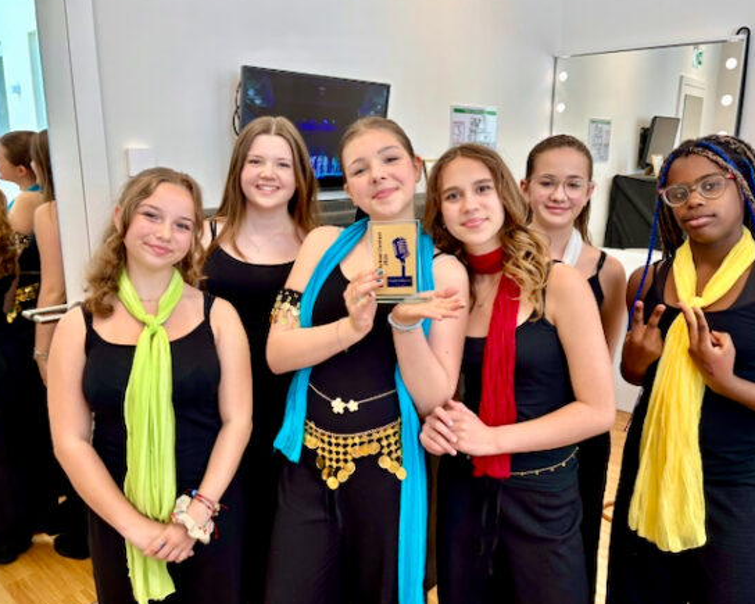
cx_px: 376
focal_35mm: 28
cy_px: 303
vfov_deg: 51.5
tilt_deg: -14.0
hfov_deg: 62.2
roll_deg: +0.1
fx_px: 626
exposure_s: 1/100
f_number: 1.6
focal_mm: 5.96
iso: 50
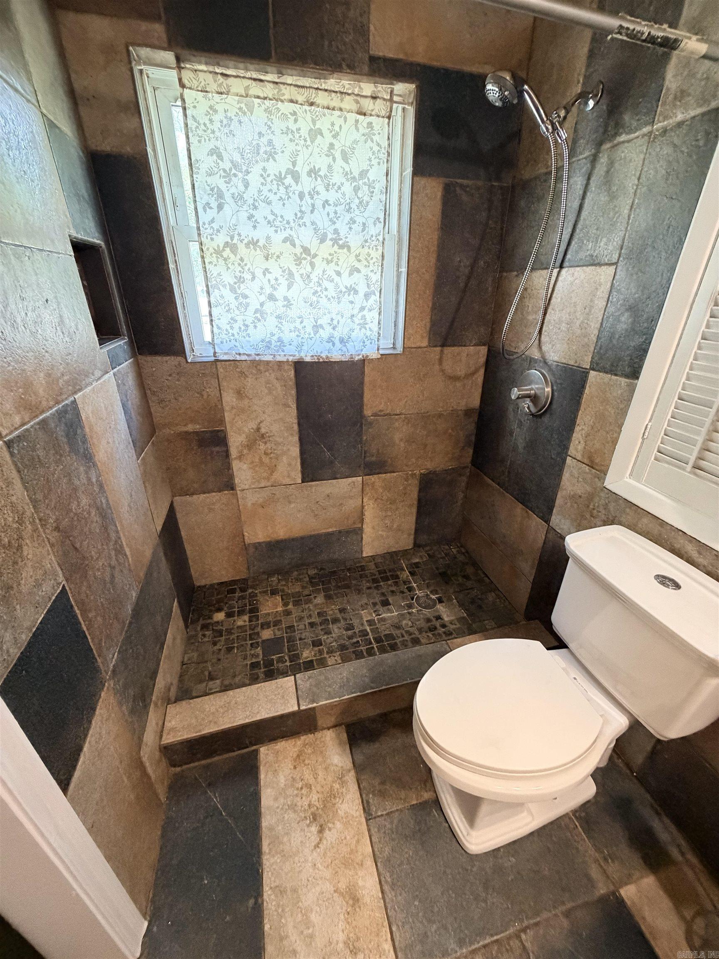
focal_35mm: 14
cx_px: 360
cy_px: 480
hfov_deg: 85.7
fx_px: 388
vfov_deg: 102.1
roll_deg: -0.1
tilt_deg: -25.9
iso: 500
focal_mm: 2.22
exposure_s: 1/60
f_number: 2.2
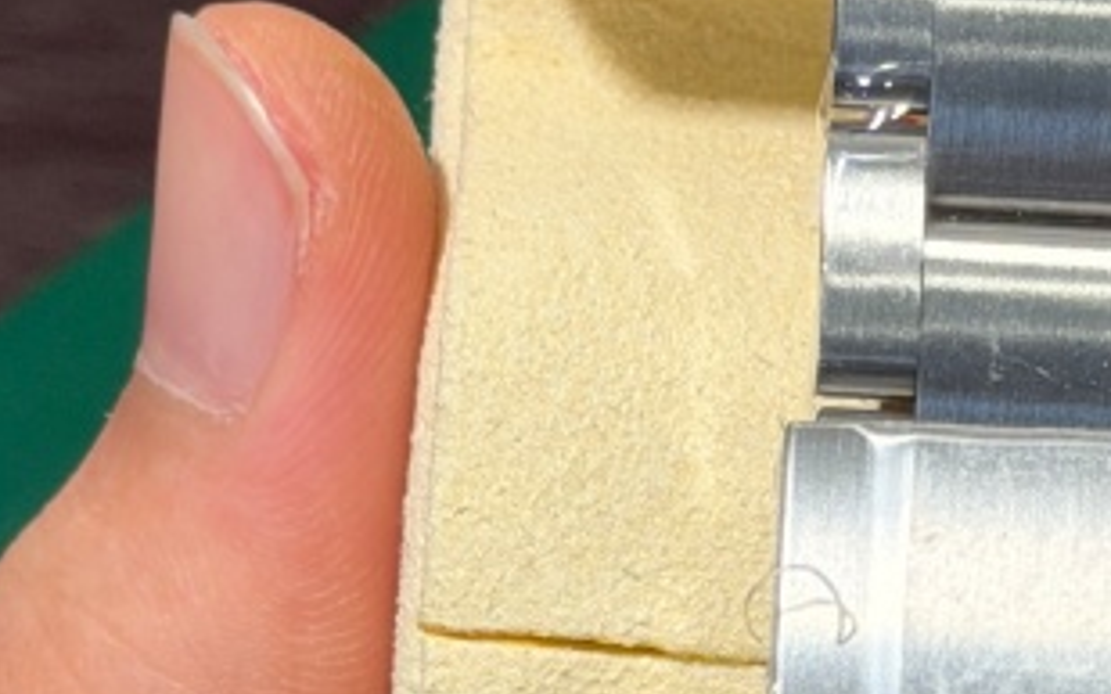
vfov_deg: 5.5
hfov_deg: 8.8
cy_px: 561
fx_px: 7175
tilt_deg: -53.4
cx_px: 928
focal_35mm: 237
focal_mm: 6.76
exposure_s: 1/100
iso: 64
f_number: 1.78
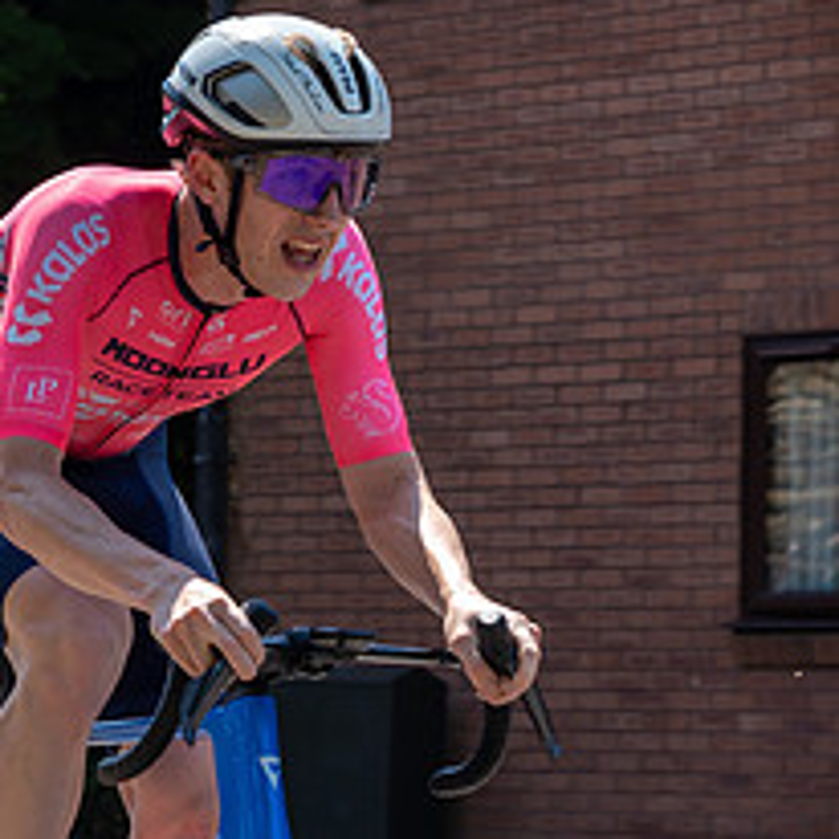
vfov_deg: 8.4
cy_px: 209
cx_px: 264
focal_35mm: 207
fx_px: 5676
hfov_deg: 8.4
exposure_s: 1/800
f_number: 5
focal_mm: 68
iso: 160
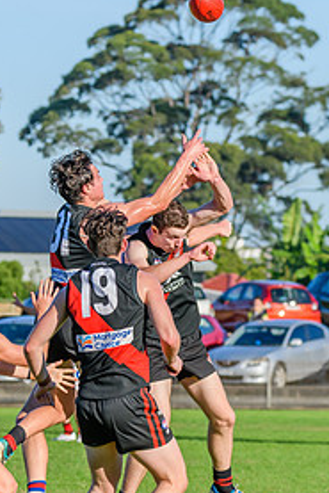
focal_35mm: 376
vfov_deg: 5.5
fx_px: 5148
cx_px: 118
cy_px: 307
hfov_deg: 3.7
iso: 800
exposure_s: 1/2000
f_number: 8
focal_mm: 150
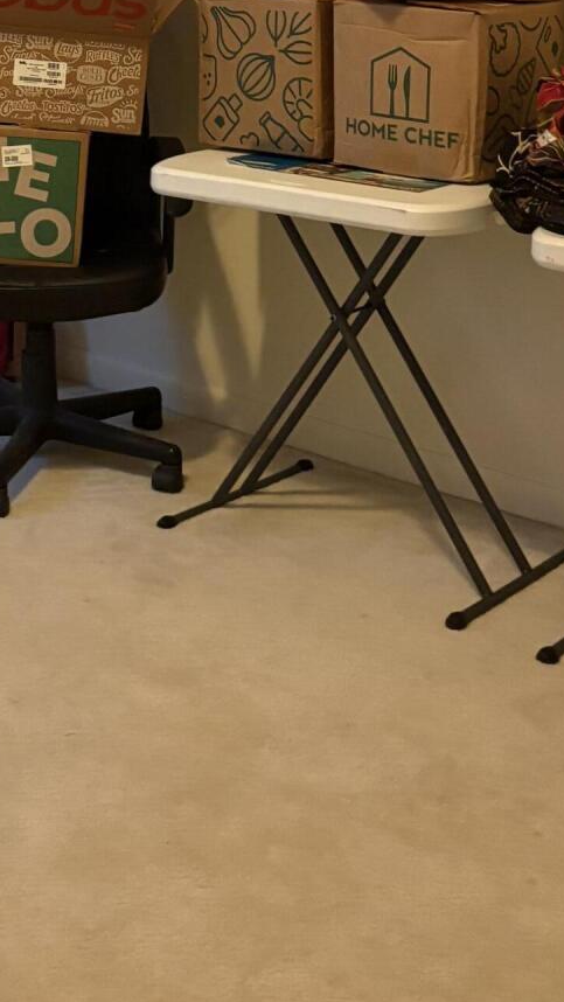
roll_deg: +0.2
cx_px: -2
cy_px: -78
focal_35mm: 66
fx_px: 1754
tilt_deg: -0.6
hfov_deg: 17.8
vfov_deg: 29.1
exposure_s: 1/40
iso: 400
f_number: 1.6
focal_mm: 5.96
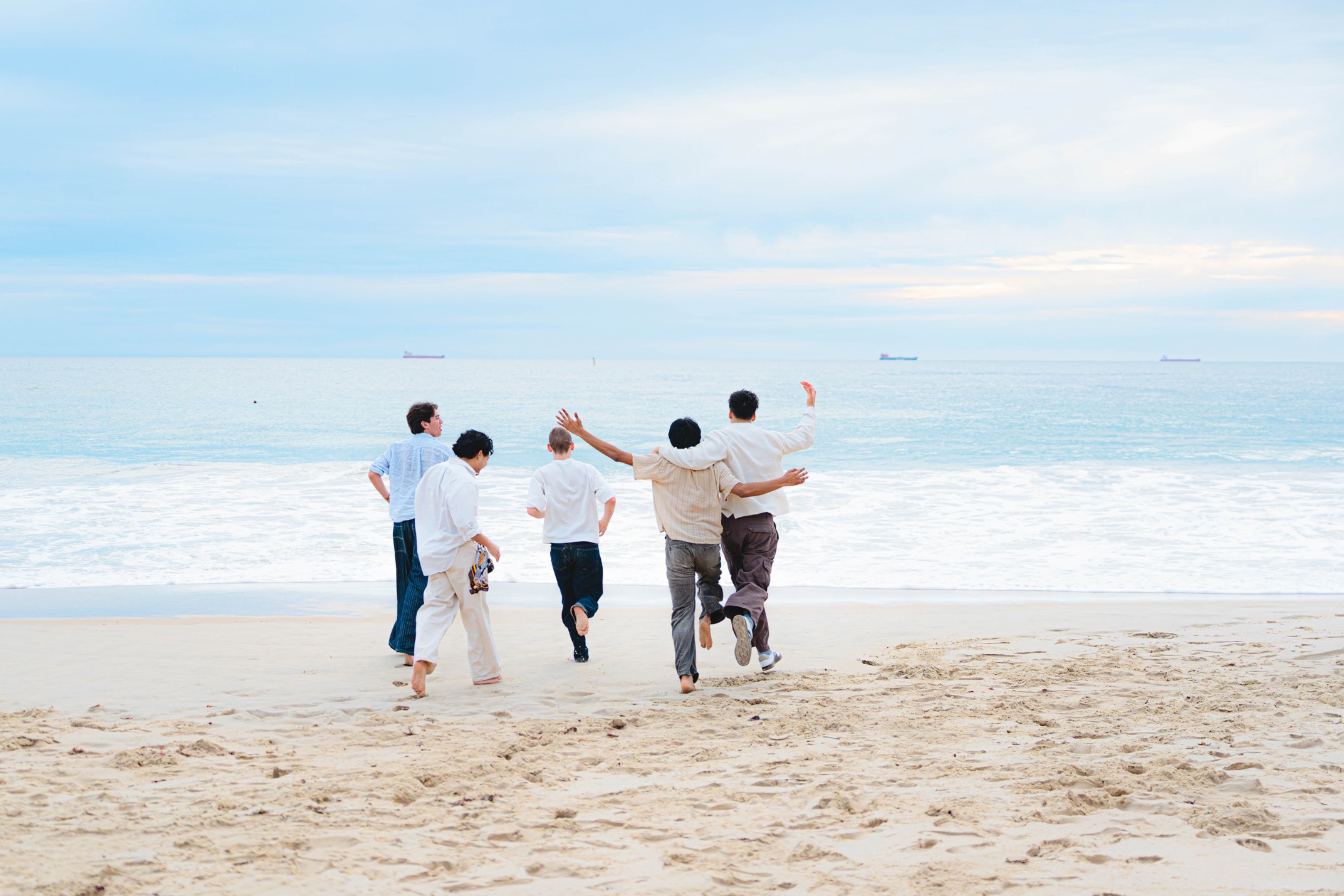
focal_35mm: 47
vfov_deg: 28.6
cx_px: 604
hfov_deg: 41.9
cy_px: 402
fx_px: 1755
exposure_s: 1/8000
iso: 1600
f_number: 2
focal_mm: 42
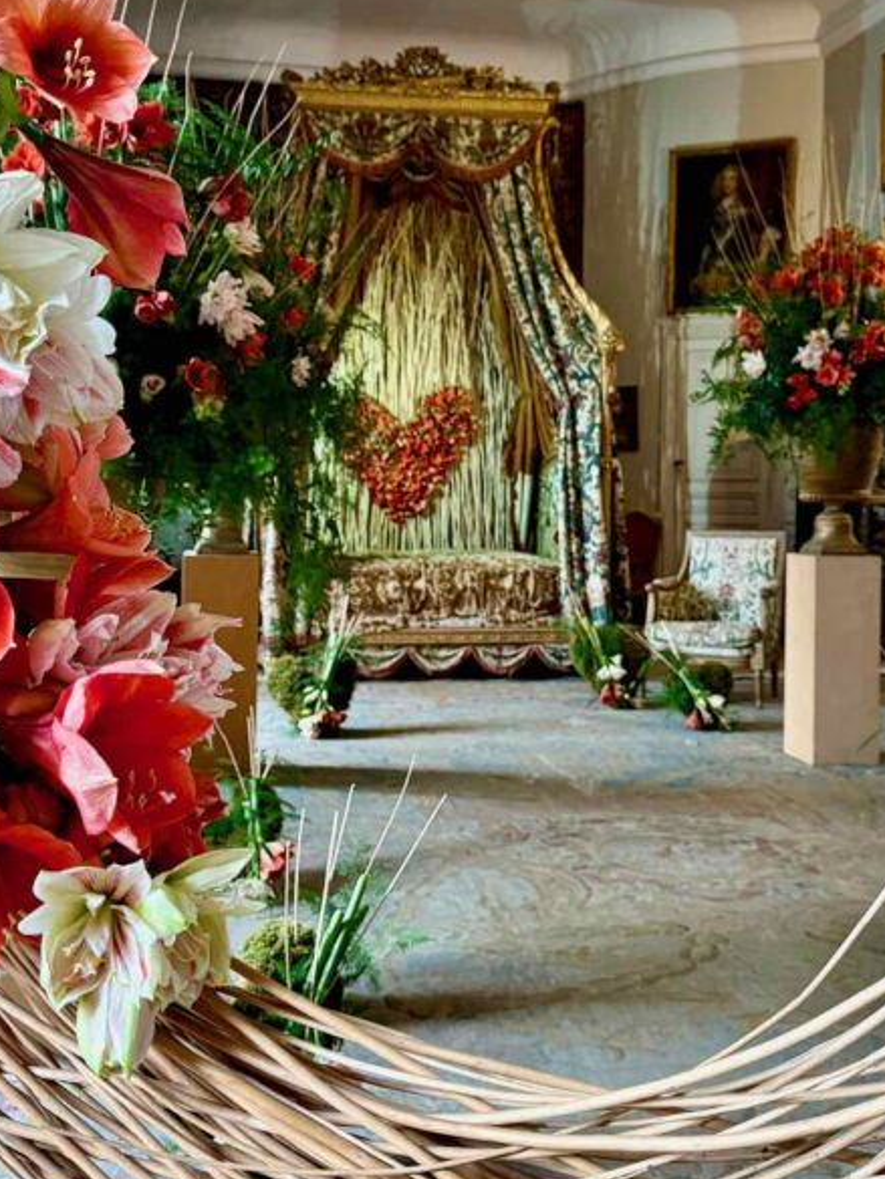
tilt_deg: -0.4
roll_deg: -2.2
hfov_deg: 34.3
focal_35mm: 42
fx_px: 1431
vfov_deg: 44.7
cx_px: 472
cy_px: 522
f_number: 1.78
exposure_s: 1/50
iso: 400
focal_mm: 6.76
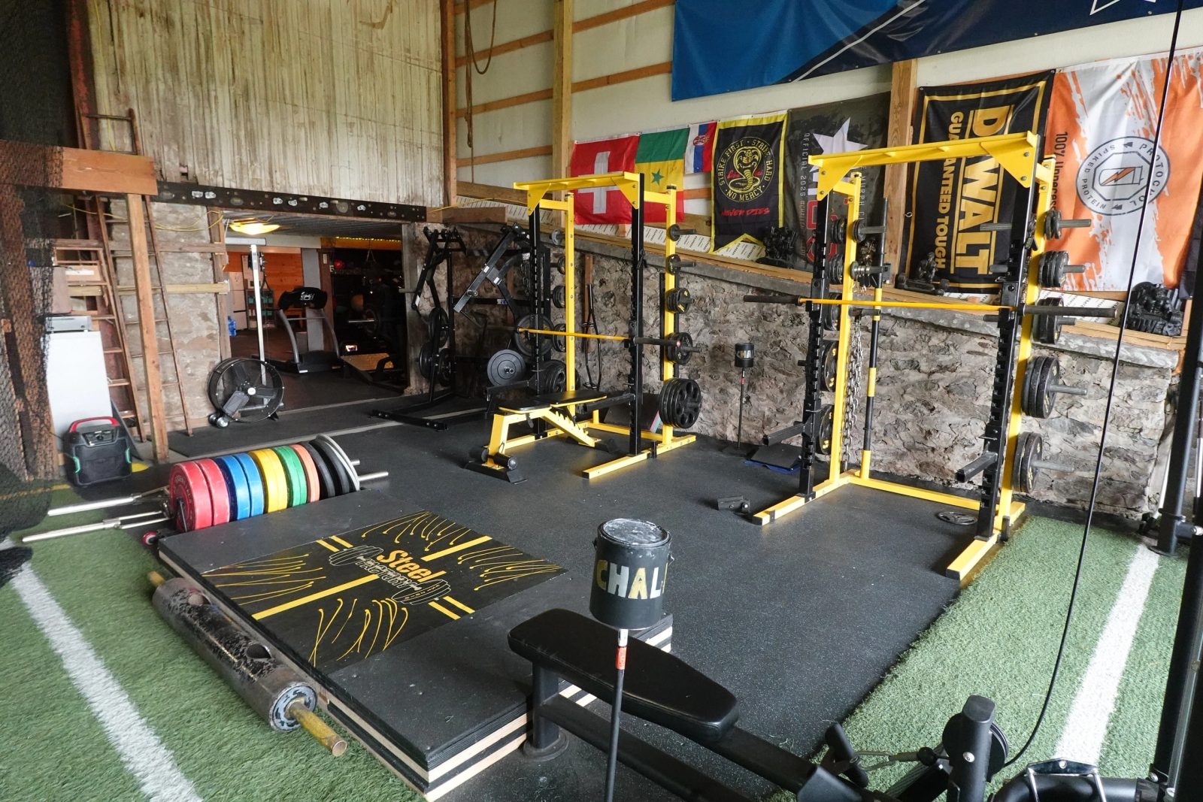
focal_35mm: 20
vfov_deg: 61.9
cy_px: 401
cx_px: 602
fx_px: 668
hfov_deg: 84.0
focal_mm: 7.6
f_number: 4
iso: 2500
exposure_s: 1/320
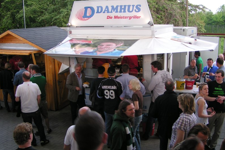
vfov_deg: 33.4
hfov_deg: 48.5
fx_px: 250
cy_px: 75
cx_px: 113
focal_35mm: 40
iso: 50
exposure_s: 1/40
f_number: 2.8
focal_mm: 5.8
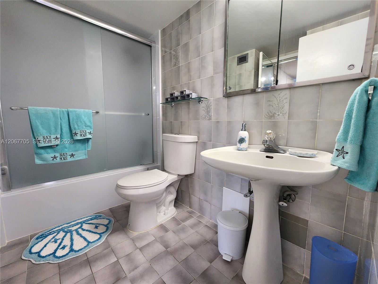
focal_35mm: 13
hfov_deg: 106.2
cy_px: 142
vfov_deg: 89.9
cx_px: 189
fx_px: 142
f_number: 2.2
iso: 200
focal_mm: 2.2
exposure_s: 1/60.2
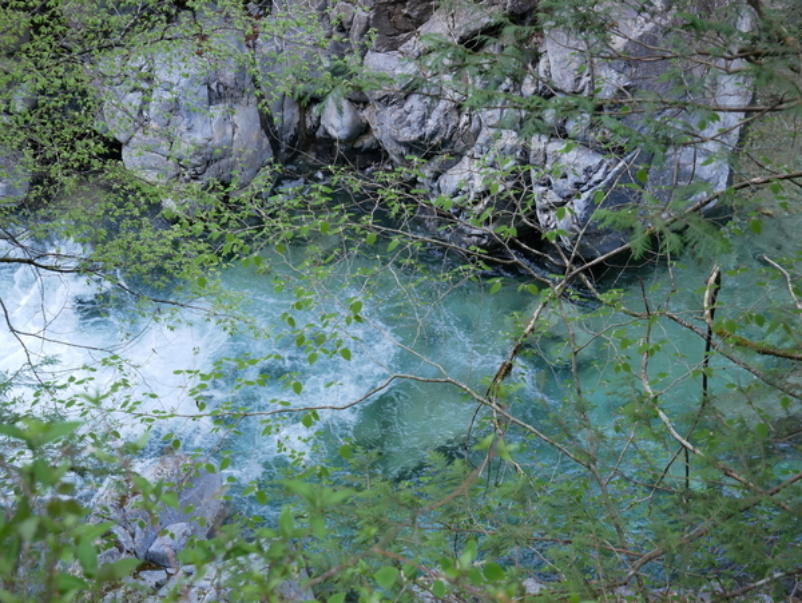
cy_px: 302
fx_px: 1484
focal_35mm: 64
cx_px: 401
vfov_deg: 23.0
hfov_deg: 30.2
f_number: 5
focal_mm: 32
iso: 800
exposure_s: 1/80
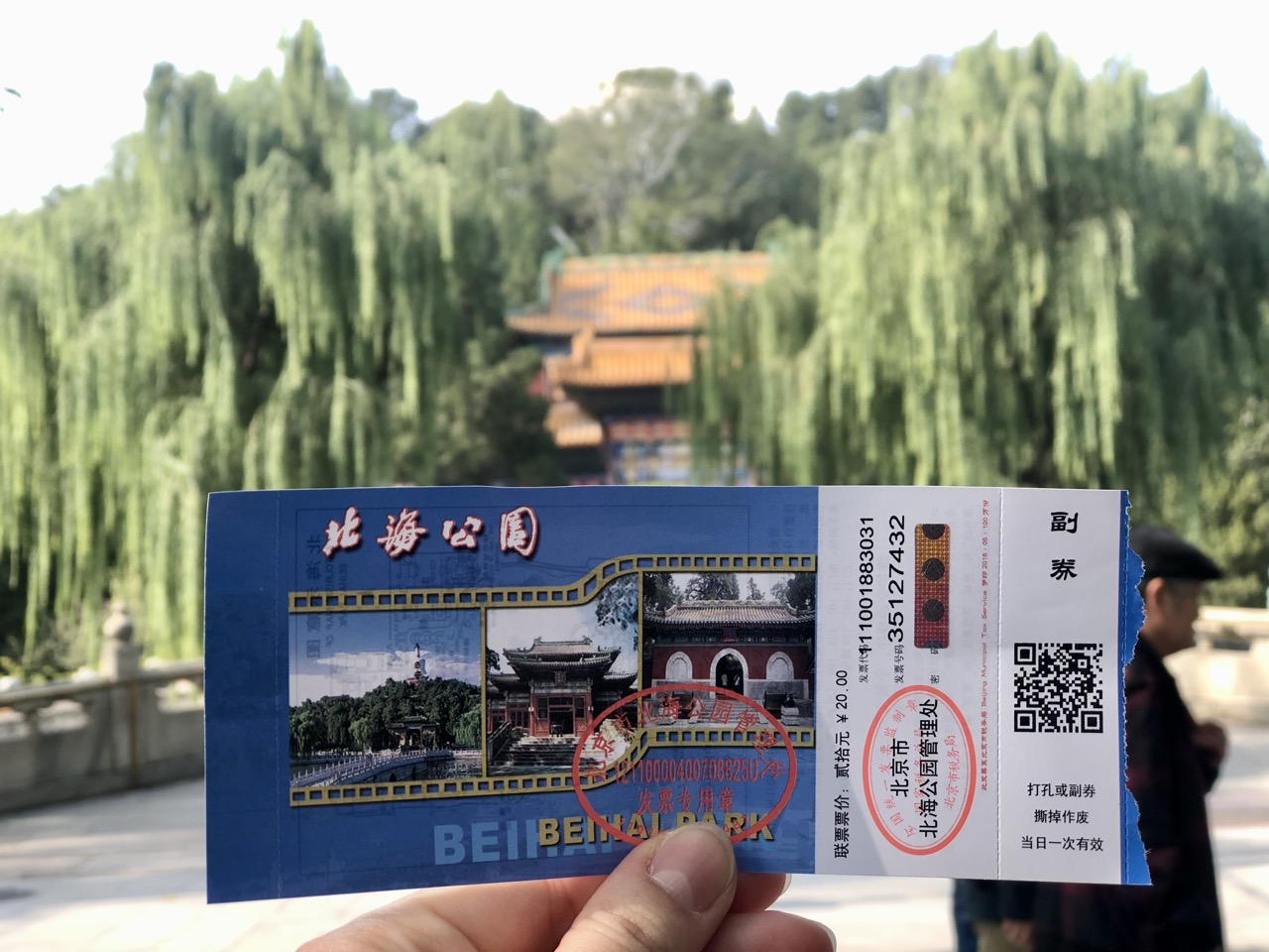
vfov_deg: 25.7
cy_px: 476
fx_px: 2090
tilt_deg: +3.1
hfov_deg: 33.8
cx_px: 634
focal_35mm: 57
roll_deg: +1.2
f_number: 2.8
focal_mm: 6.6
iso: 20
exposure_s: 1/120
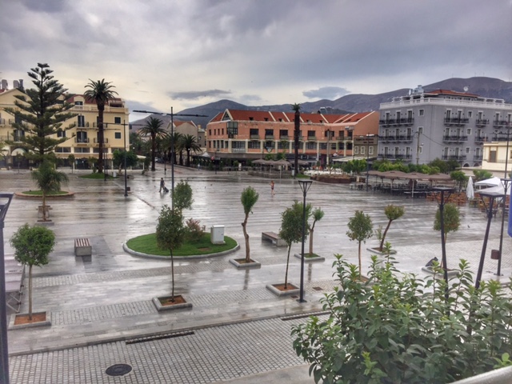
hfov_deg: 61.7
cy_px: 192
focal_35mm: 29
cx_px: 256
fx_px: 429
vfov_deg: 48.2
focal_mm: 4.15
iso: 32
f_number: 2.2
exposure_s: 1/879
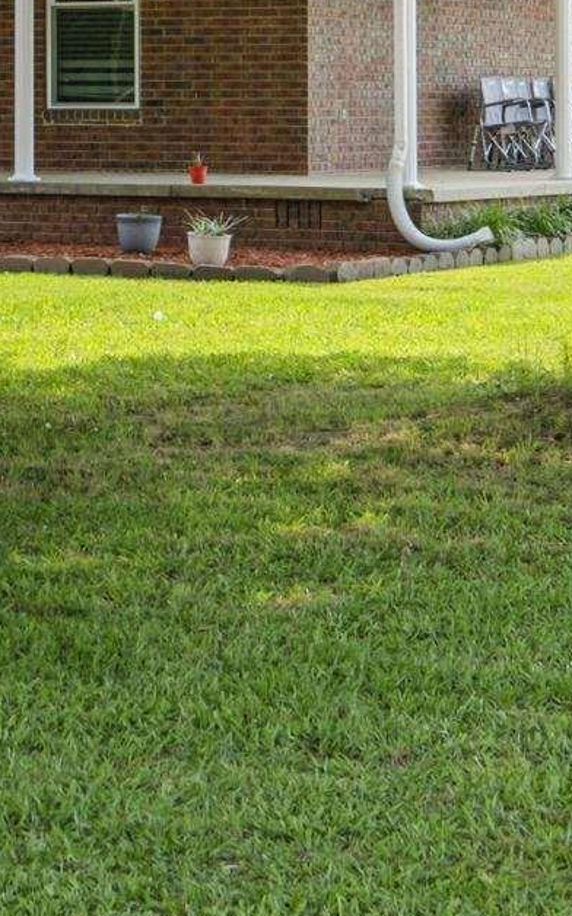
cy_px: 30
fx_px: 3345
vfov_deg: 15.4
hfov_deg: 9.3
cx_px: -492
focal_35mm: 134
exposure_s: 1/125
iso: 400
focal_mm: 21.9
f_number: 7.1
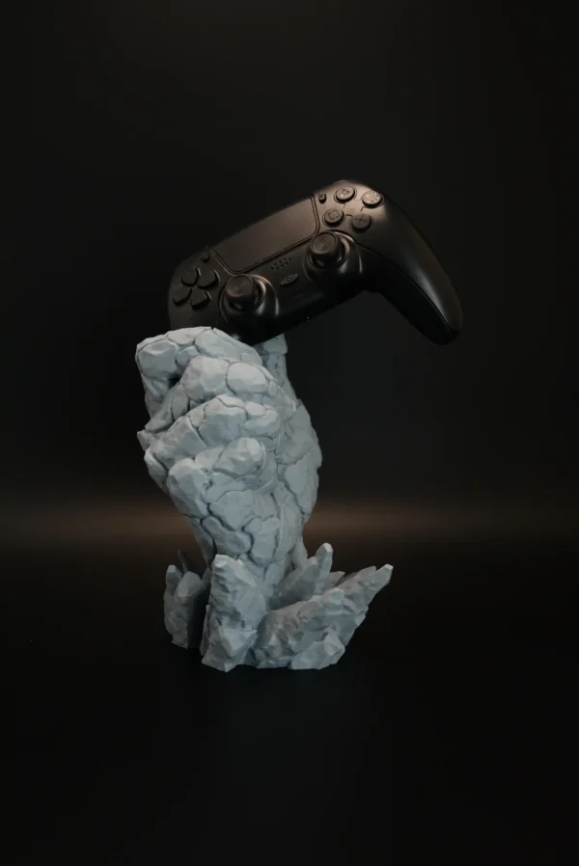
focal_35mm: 38
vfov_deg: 51.3
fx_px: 903
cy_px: 433
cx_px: 290
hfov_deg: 35.5
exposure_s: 1/100
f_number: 5
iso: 400
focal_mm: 25
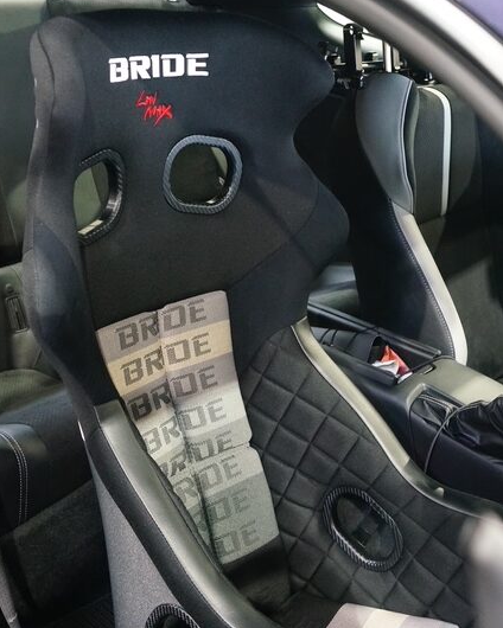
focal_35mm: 51
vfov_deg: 36.6
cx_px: 250
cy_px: 270
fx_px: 949
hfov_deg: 29.7
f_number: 5
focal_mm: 30
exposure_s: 1/25
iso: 3200
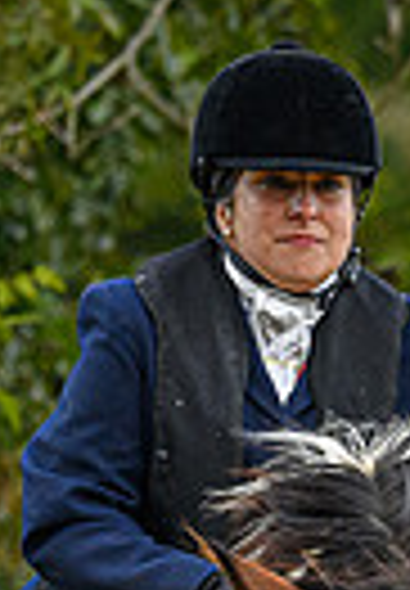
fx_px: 17107
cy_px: 838
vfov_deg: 2.0
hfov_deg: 1.4
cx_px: 687
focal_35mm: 1030
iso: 800
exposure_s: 1/640
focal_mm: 165
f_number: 3.5
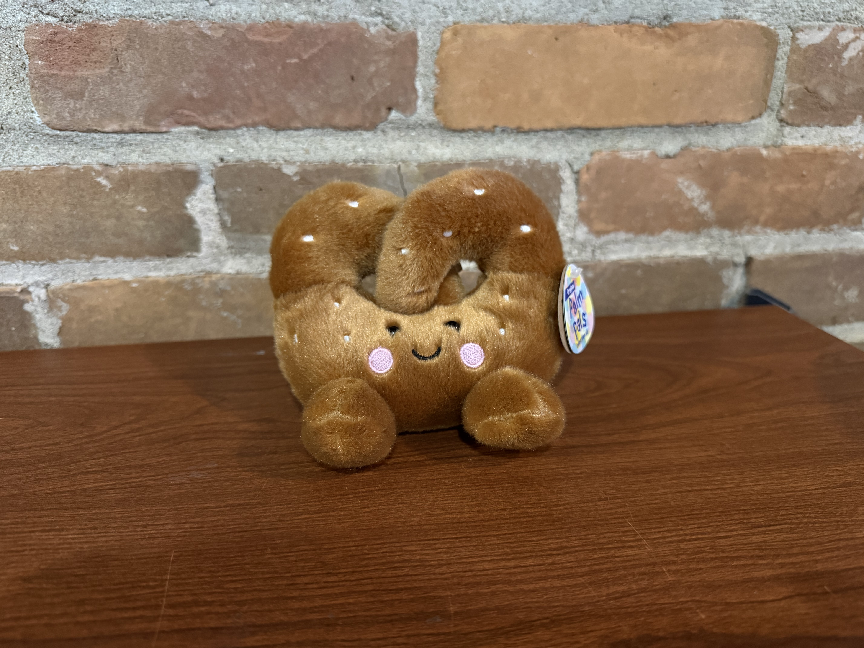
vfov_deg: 56.8
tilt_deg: -21.9
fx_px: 599
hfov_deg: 71.6
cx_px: 432
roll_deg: +0.7
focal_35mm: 24
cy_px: 324
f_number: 1.78
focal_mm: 6.76
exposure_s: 1/40
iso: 800
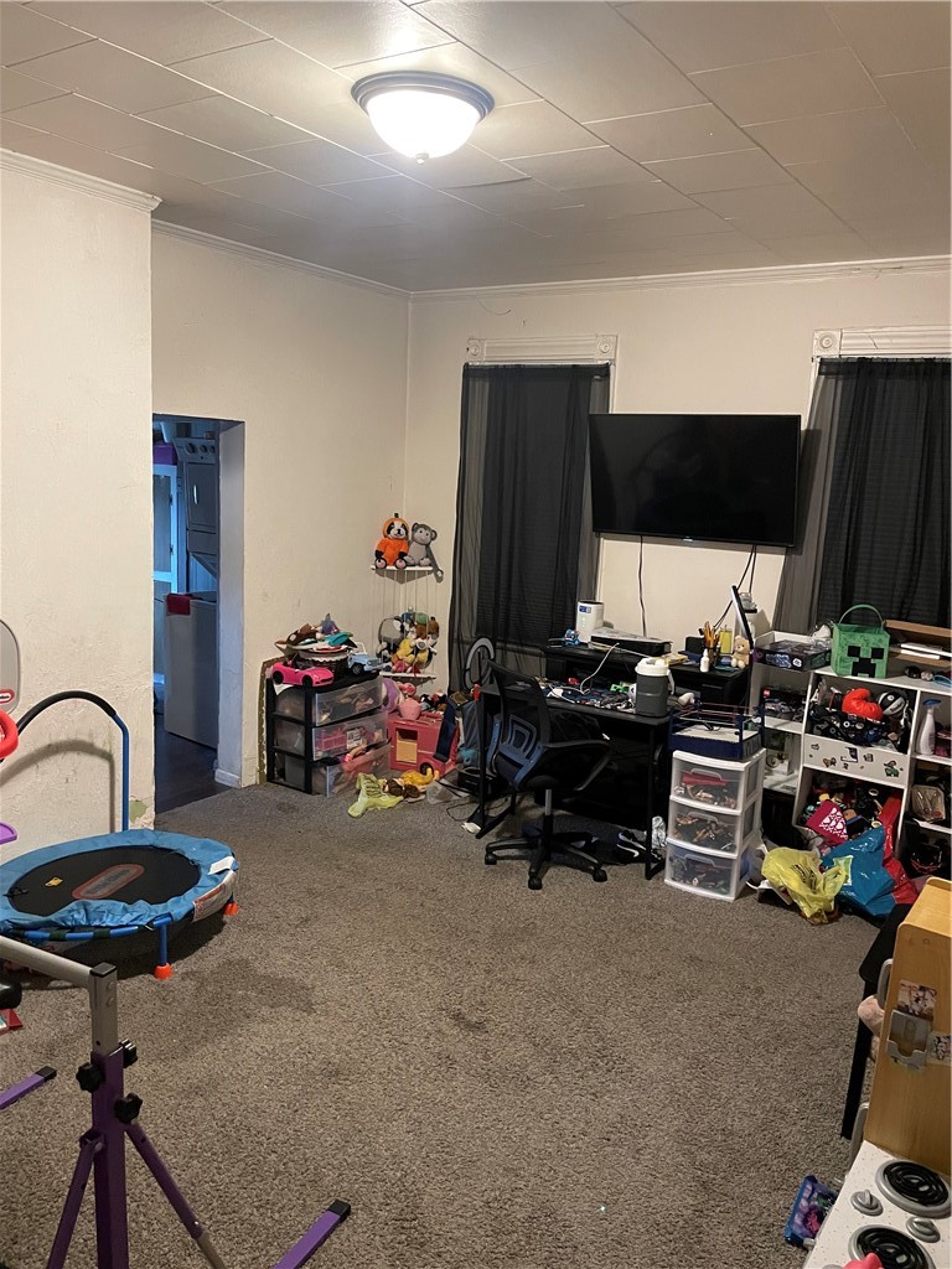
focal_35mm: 26
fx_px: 953
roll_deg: -3.1
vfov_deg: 67.3
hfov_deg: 53.1
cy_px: 634
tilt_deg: -10.1
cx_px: 476
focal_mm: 4.2
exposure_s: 1/40
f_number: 1.6
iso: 500
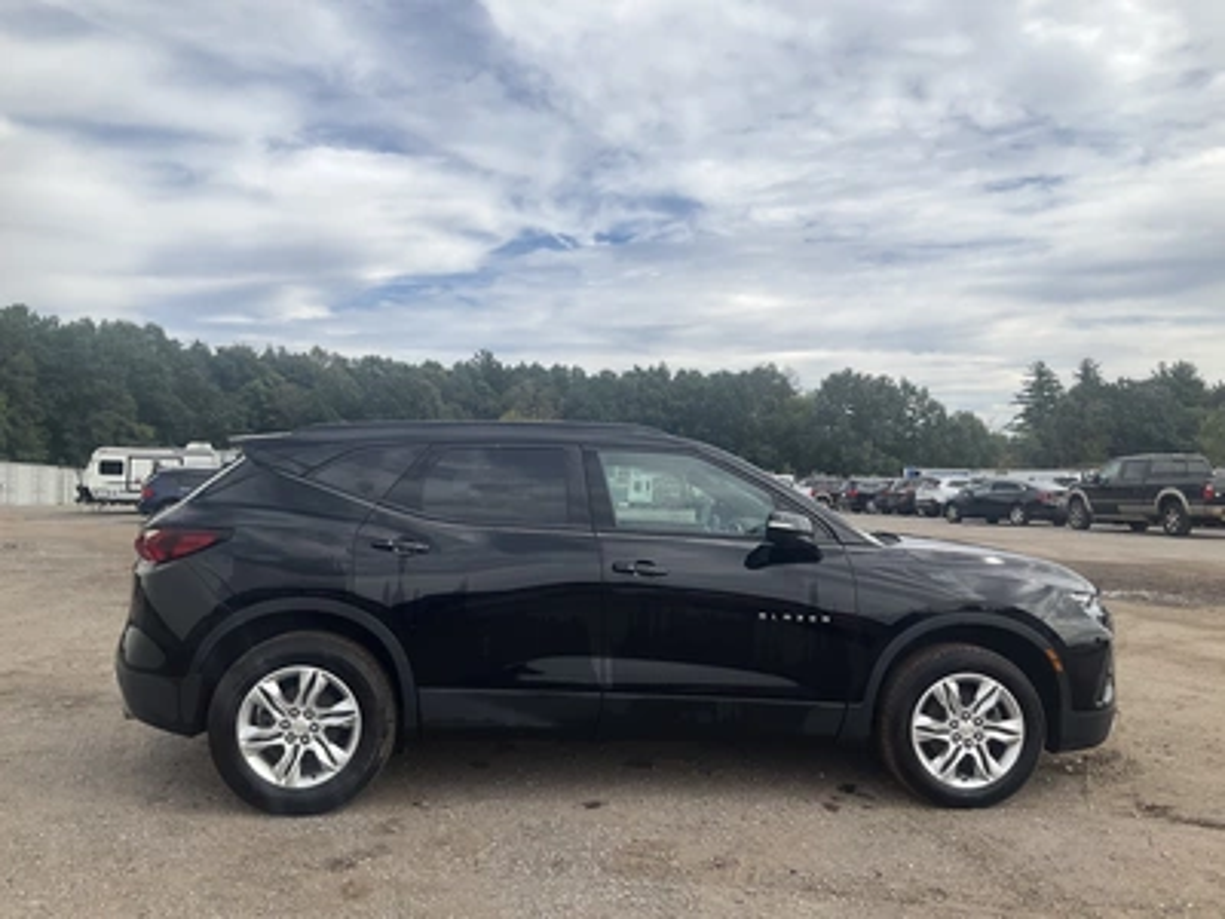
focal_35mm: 29
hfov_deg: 61.7
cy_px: 460
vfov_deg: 48.2
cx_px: 612
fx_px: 1026
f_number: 1.8
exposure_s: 1/2320
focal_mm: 3
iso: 25
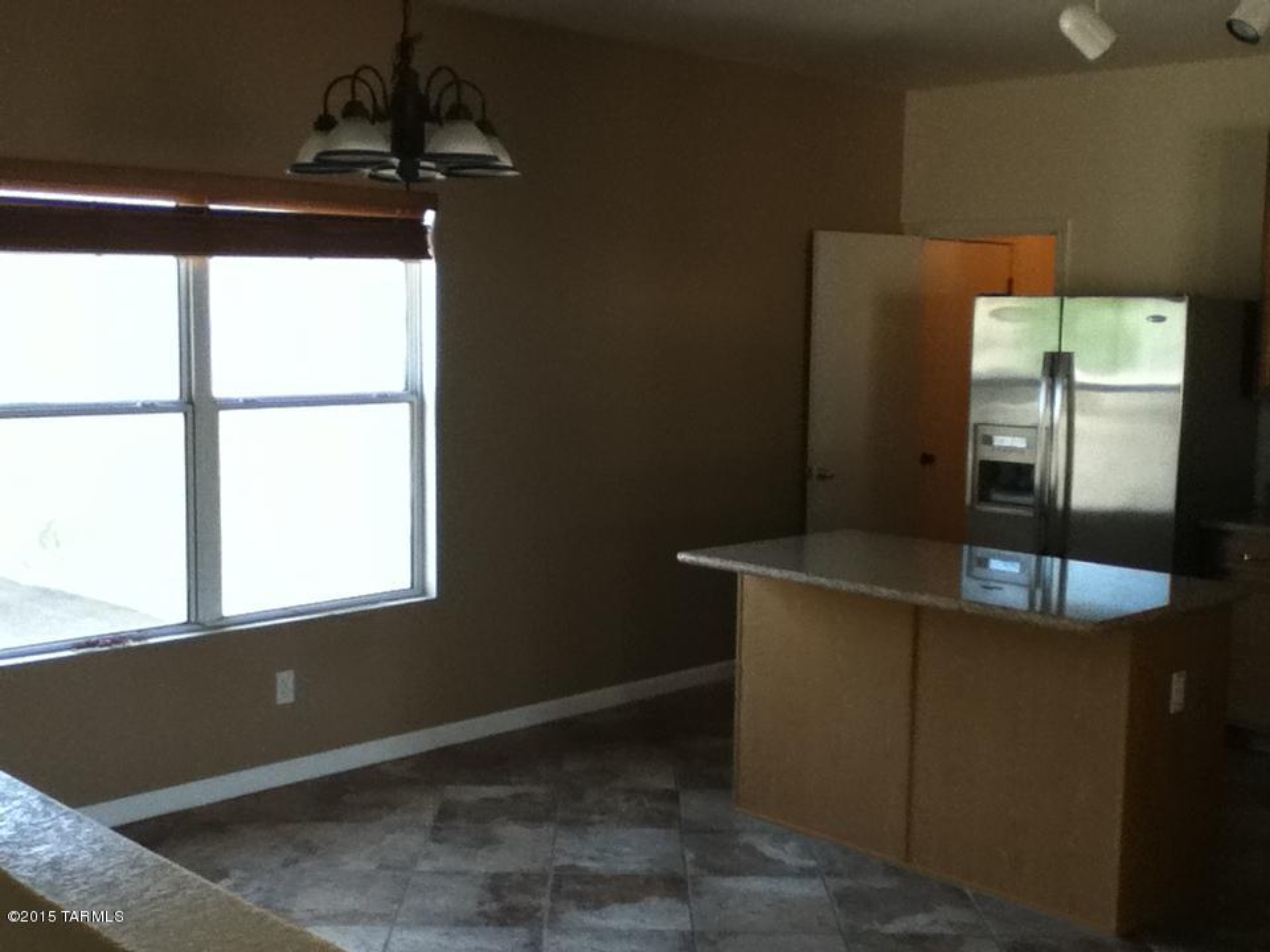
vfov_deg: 44.2
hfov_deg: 56.8
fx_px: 1174
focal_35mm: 32
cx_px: 635
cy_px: 476
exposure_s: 1/30
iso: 160
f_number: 2.4
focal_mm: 3.85
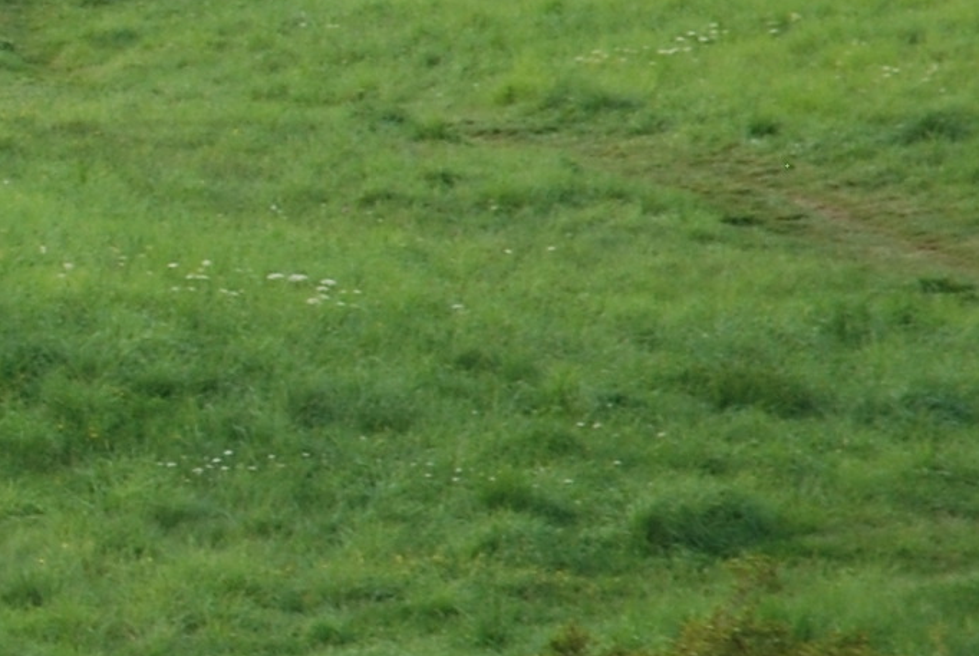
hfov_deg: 3.4
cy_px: -63
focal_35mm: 596
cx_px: -1473
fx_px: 16232
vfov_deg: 2.3
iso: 200
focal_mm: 70
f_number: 4.5
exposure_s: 1/160
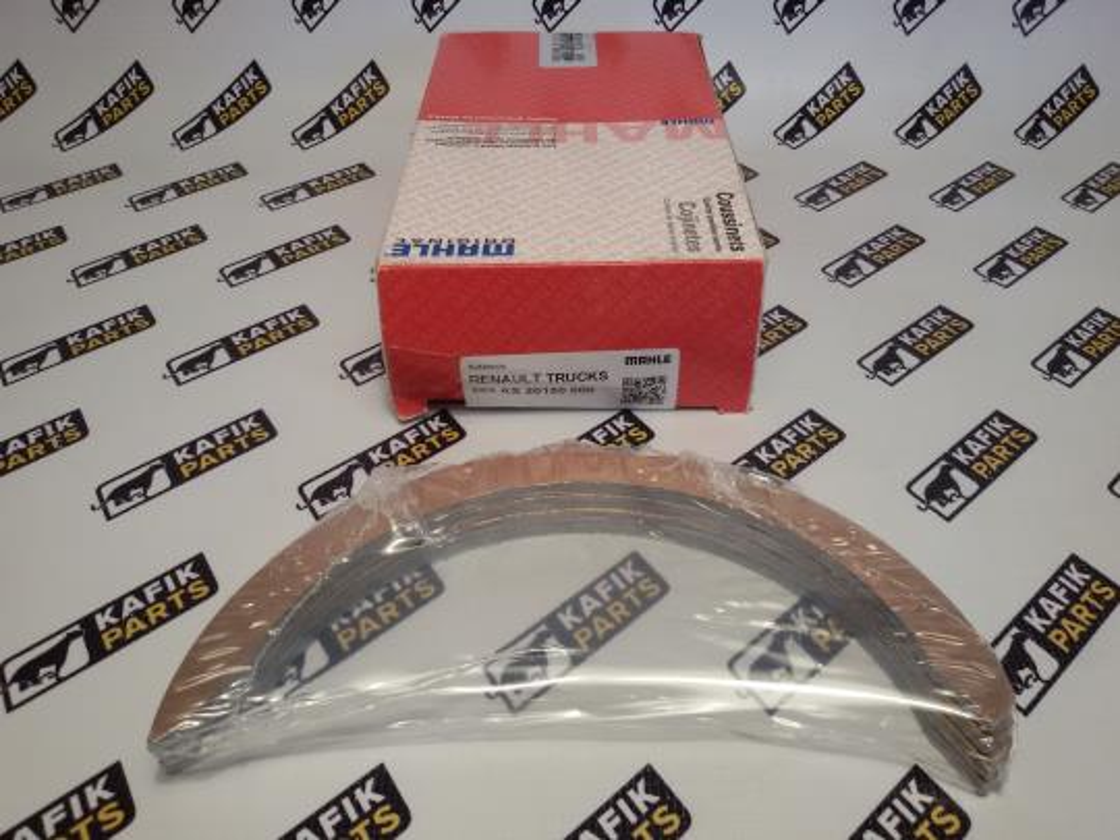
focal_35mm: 31
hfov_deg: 58.4
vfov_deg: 45.4
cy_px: 420
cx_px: 560
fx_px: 1003
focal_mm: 2.93
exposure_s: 1/50
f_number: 2.4
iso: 40
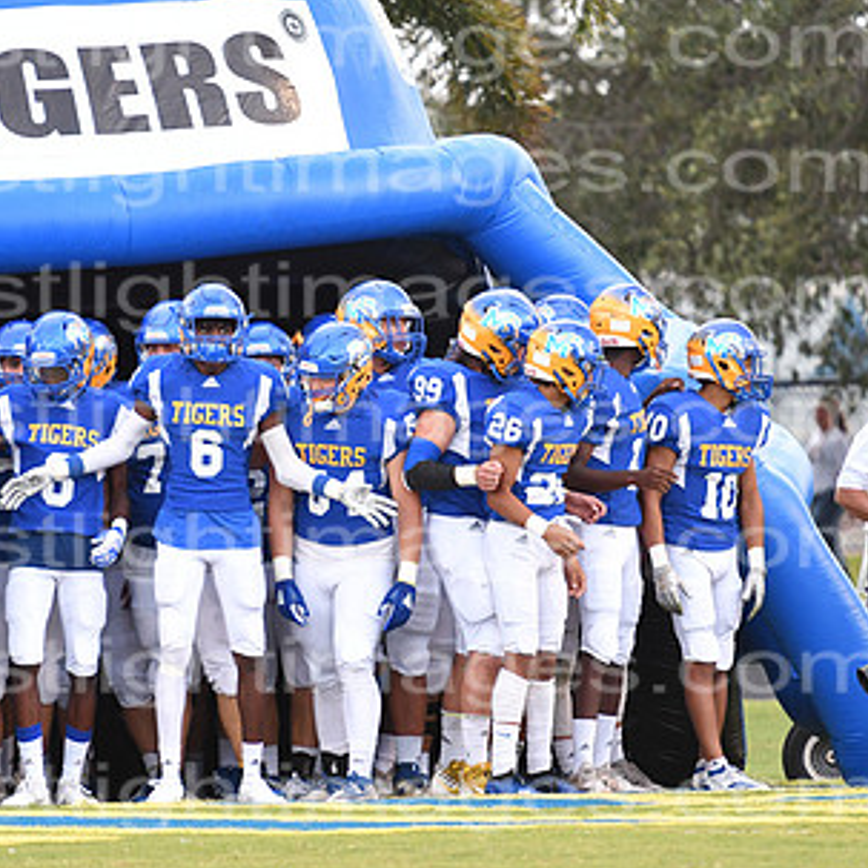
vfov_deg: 3.9
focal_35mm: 451
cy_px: 360
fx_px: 12789
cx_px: 232
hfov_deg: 3.9
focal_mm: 185
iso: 800
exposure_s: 1/500
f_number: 3.2
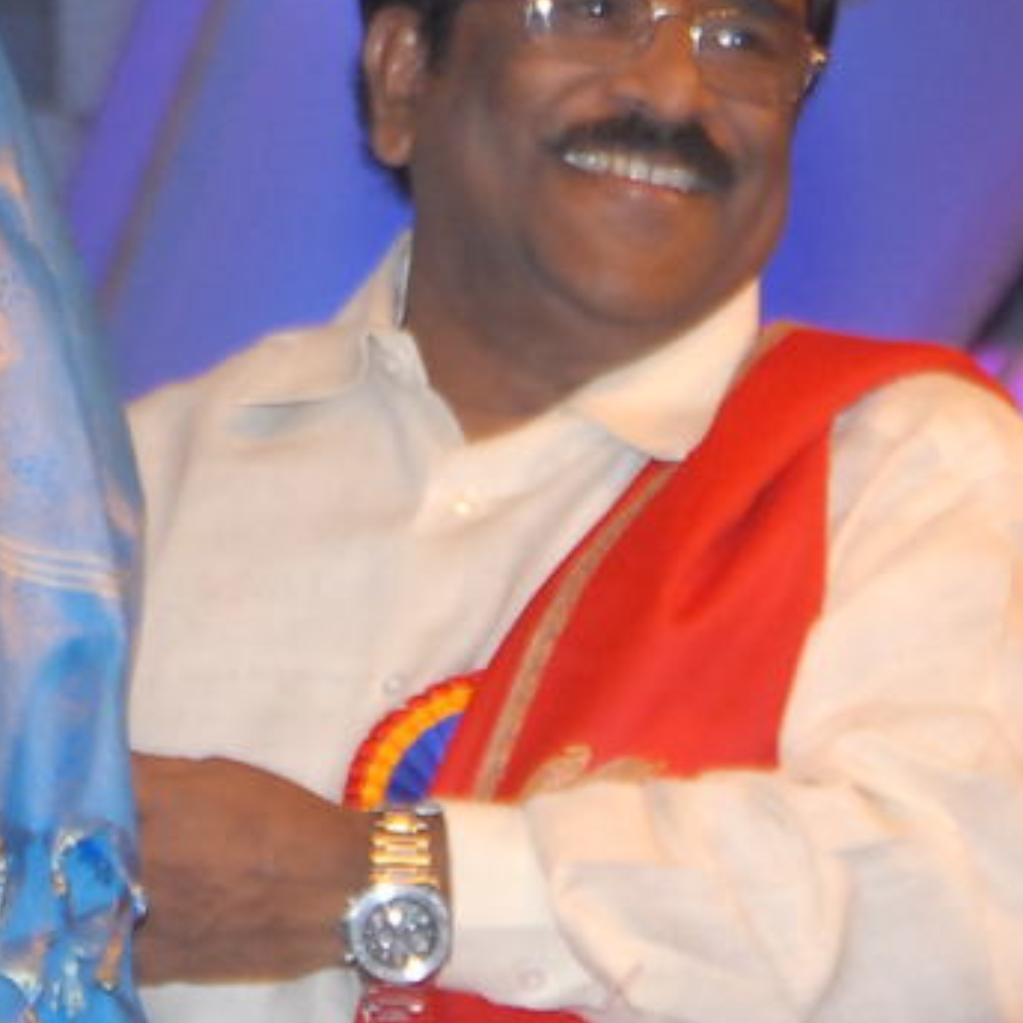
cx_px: -916
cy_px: 387
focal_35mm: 476
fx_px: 15915
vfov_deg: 3.7
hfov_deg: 3.7
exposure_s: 1/125
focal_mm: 80
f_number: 6.3
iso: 800
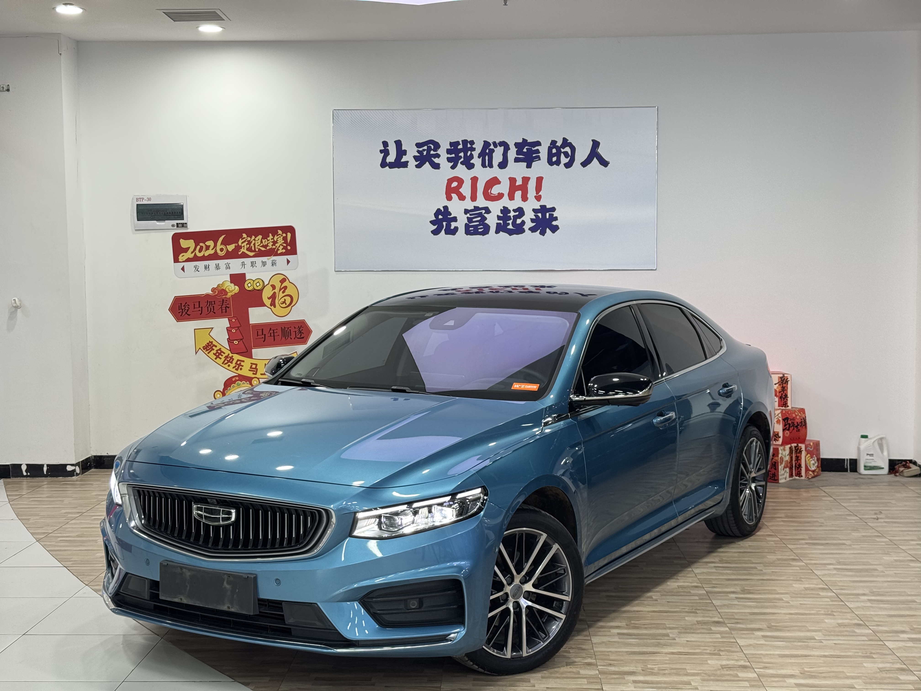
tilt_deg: -3.9
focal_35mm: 48
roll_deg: -0.2
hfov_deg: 39.7
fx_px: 1277
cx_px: 460
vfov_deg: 30.3
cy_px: 346
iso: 160
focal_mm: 6.76
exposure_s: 1/50
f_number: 1.78
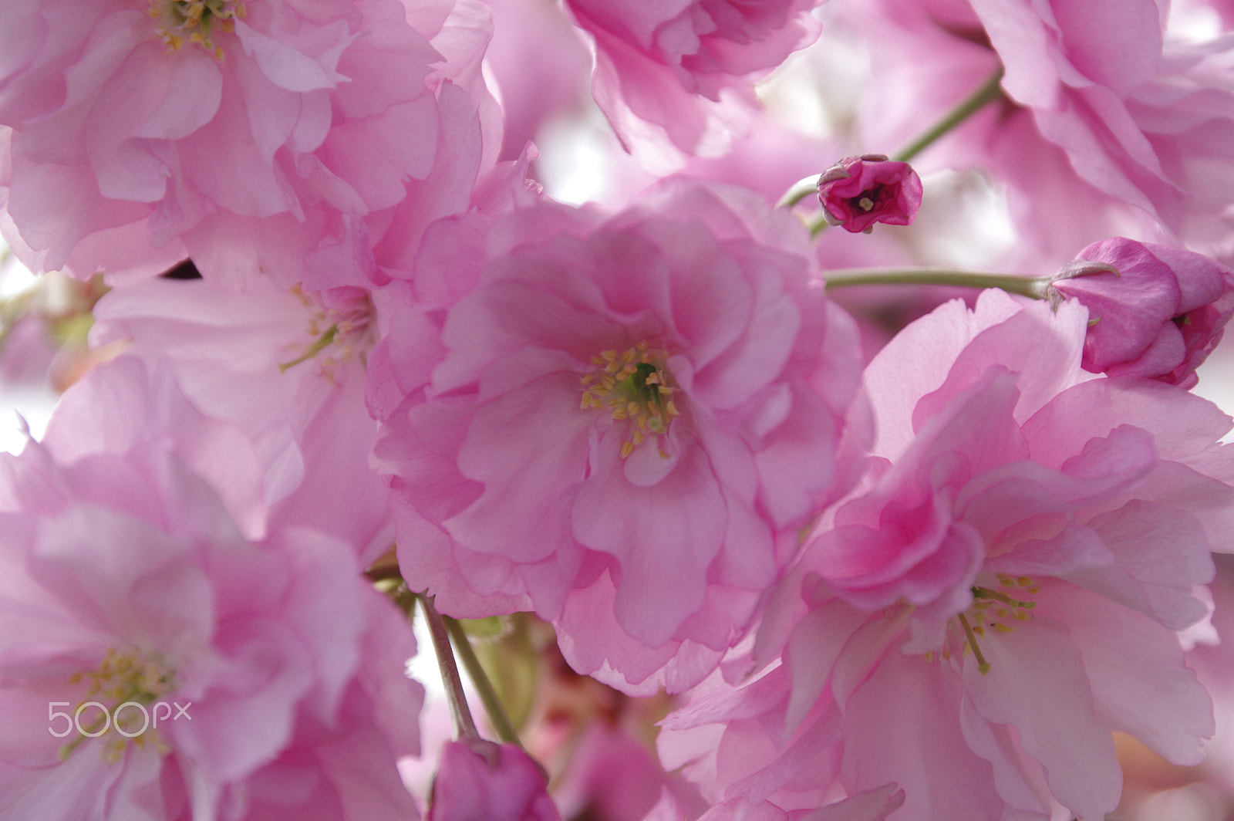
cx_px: 617
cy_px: 410
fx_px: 4350
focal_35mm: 127
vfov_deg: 10.8
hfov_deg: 16.1
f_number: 8
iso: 400
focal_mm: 85
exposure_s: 1/200
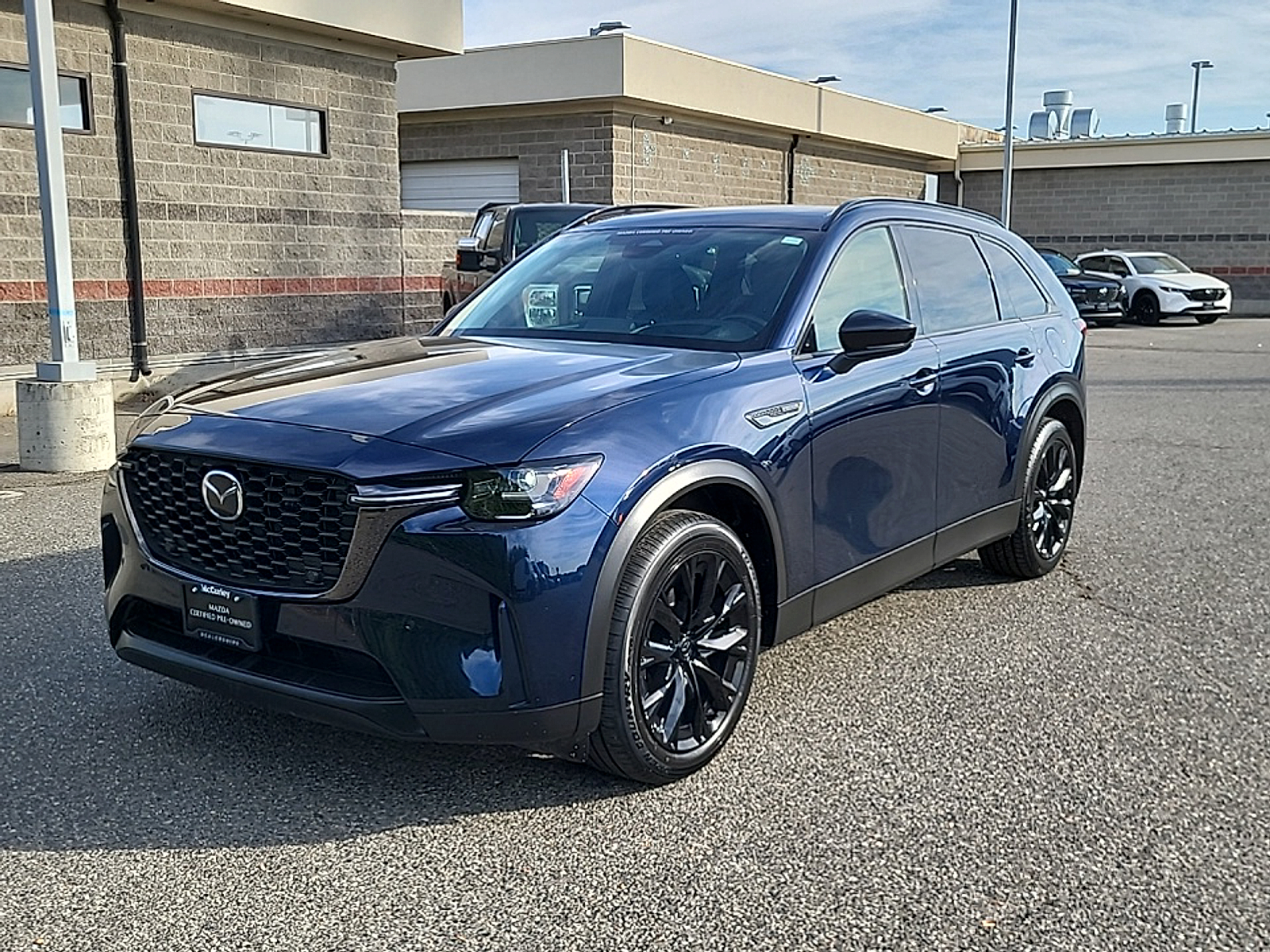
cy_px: 476
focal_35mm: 26
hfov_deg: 67.3
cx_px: 635
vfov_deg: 53.1
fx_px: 954
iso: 50
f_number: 1.8
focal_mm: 5.4
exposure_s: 1/1198
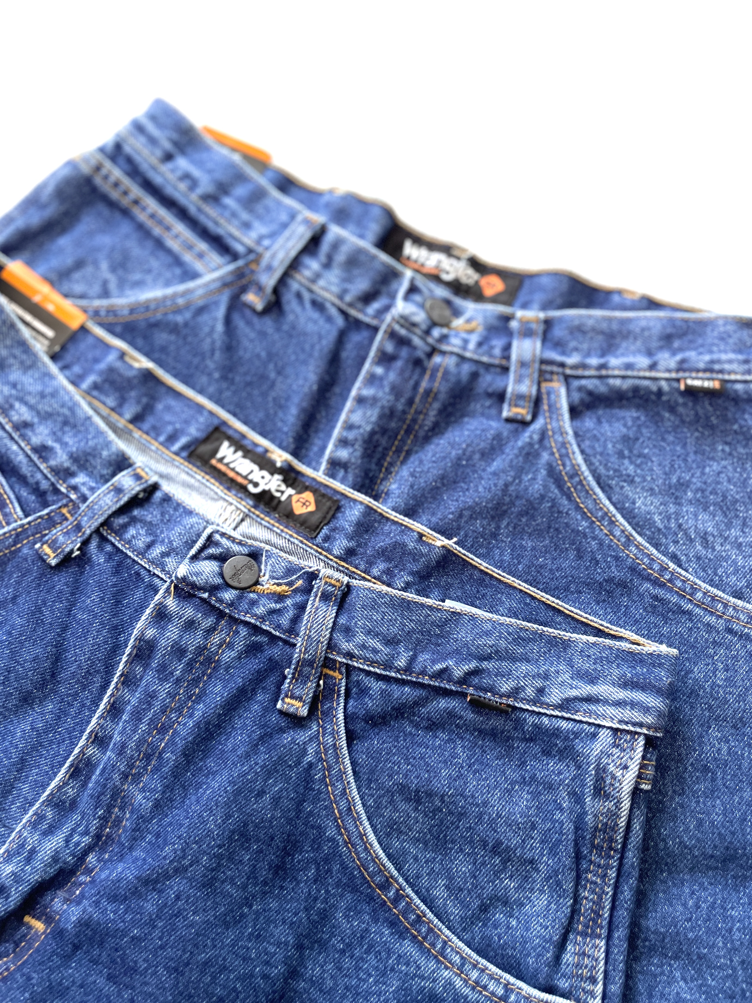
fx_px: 753
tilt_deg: -69.8
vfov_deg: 67.3
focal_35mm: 26
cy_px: 502
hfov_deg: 53.1
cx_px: 376
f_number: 1.6
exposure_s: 1/100
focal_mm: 4.2
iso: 50
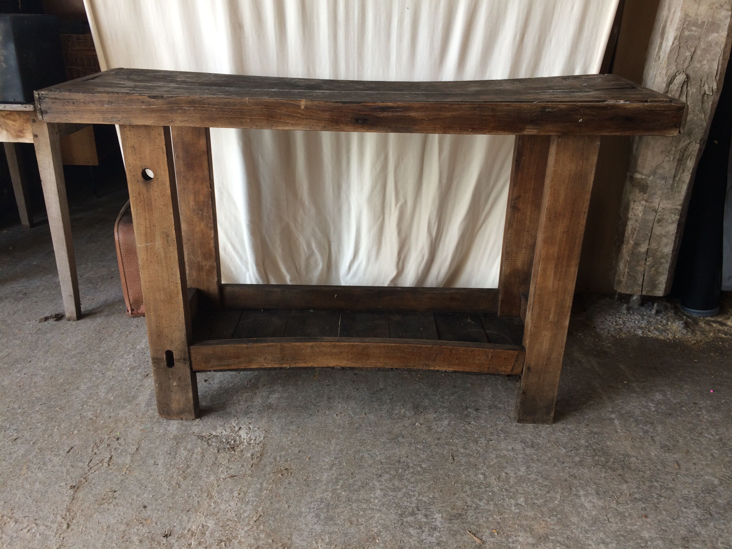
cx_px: 366
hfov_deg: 61.7
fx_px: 613
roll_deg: -1.7
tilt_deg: -22.5
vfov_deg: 48.2
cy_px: 274
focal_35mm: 29
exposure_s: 1/50
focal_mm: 4.15
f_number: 2.2
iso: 40
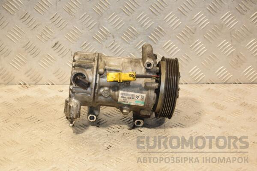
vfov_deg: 18.2
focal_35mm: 75
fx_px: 535
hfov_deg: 27.0
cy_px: 86
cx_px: 128
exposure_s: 1/200
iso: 800
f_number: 5.6
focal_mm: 50
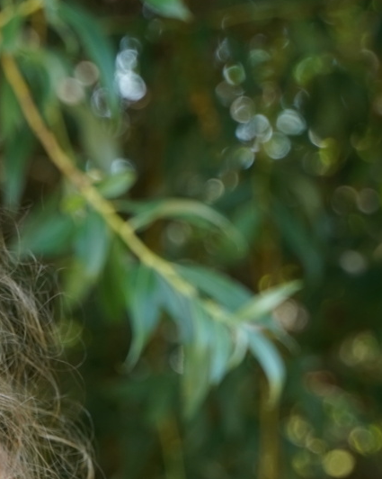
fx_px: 3197
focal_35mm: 226
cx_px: -350
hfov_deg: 6.6
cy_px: 517
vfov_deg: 8.5
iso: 250
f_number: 4
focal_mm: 50
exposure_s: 1/250
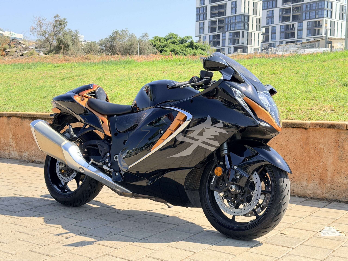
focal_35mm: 48
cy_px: 130
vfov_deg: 30.3
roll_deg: -0.6
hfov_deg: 39.7
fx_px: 483
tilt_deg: -3.3
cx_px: 174
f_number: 1.78
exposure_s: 1/1642
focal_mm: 6.76
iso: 100
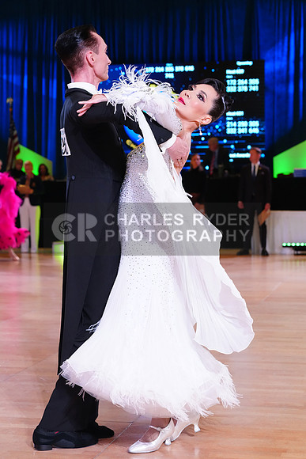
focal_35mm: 70
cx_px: 153
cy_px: 230
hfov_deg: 19.5
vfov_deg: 28.8
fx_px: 892
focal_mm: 70
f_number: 5.6
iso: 3200
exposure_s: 1/250
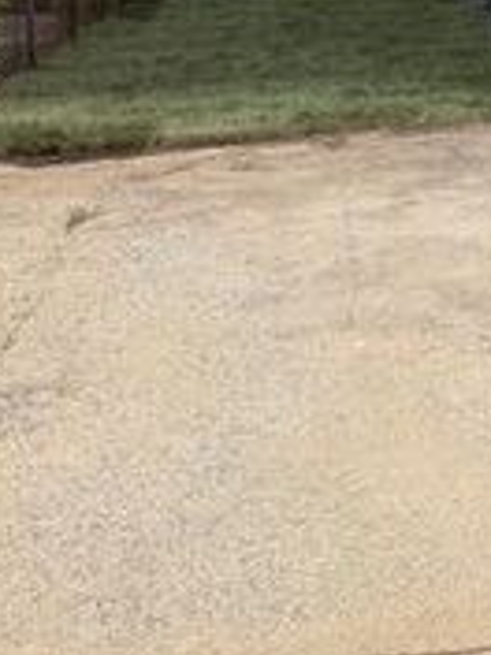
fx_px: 1721
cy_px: -106
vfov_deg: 20.3
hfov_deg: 14.5
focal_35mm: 91
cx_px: 848
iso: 80
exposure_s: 1/2703
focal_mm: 6.76
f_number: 1.78
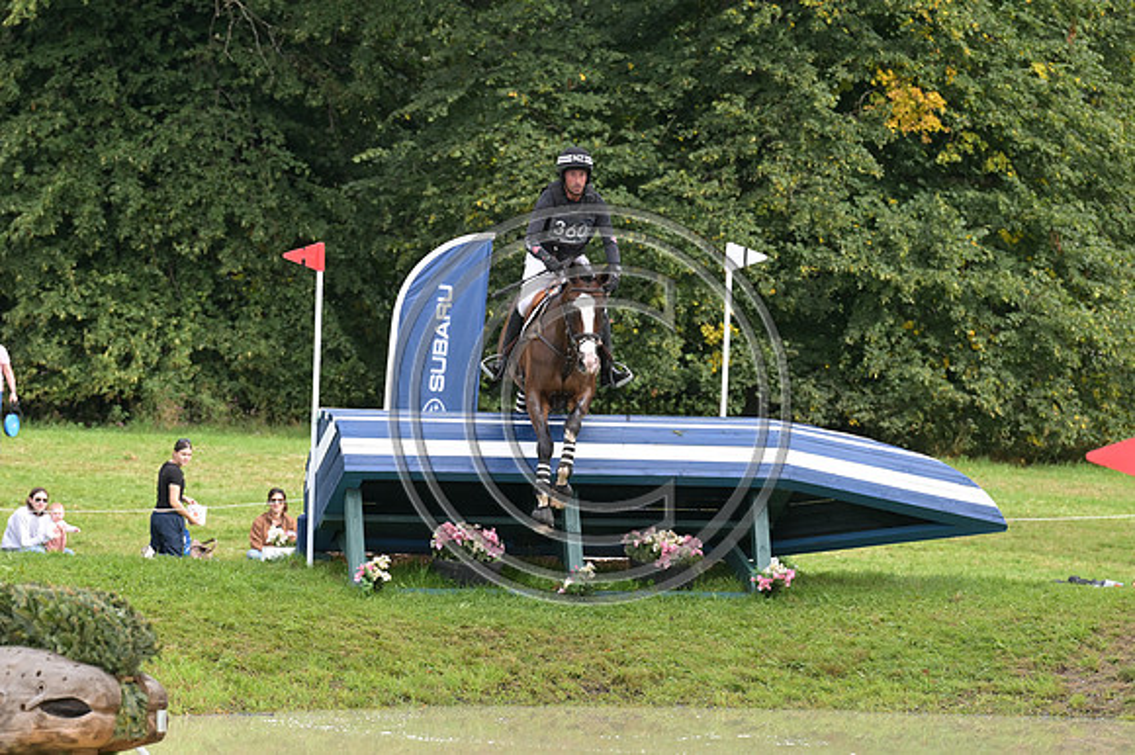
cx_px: 568
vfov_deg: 4.6
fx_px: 9453
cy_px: 378
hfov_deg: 6.9
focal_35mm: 300
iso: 1000
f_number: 5.6
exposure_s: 1/1250
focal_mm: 200
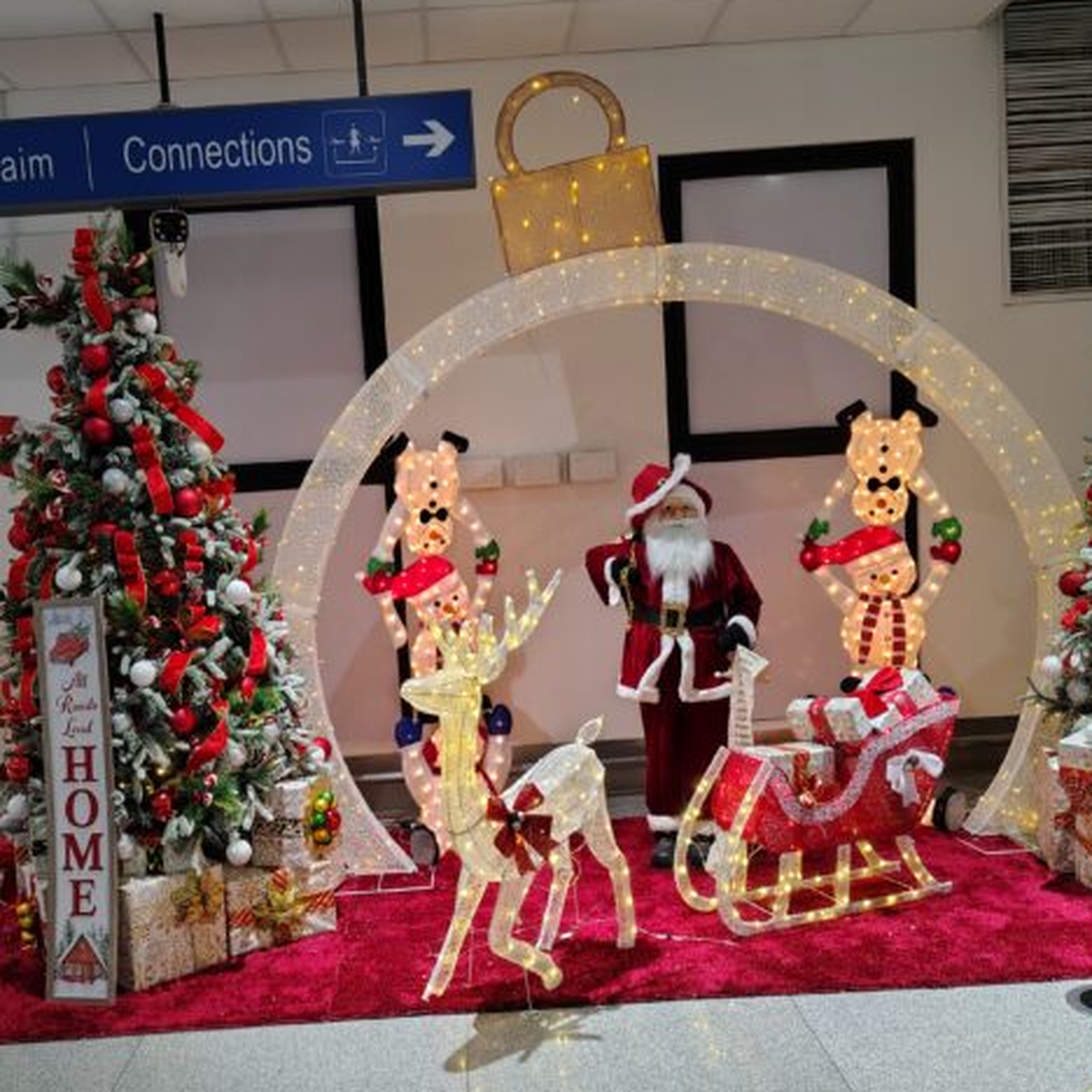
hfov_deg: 48.3
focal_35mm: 34
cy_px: 606
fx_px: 1213
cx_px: 464
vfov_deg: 48.4
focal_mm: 5.56
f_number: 1.8
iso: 876
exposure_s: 1/60
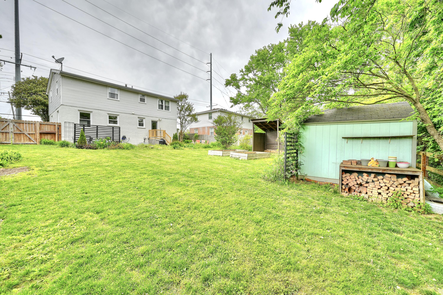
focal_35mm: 14
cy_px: 148
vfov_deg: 81.2
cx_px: 222
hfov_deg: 104.3
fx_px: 172
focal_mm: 14
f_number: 11
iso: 100
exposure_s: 1/40
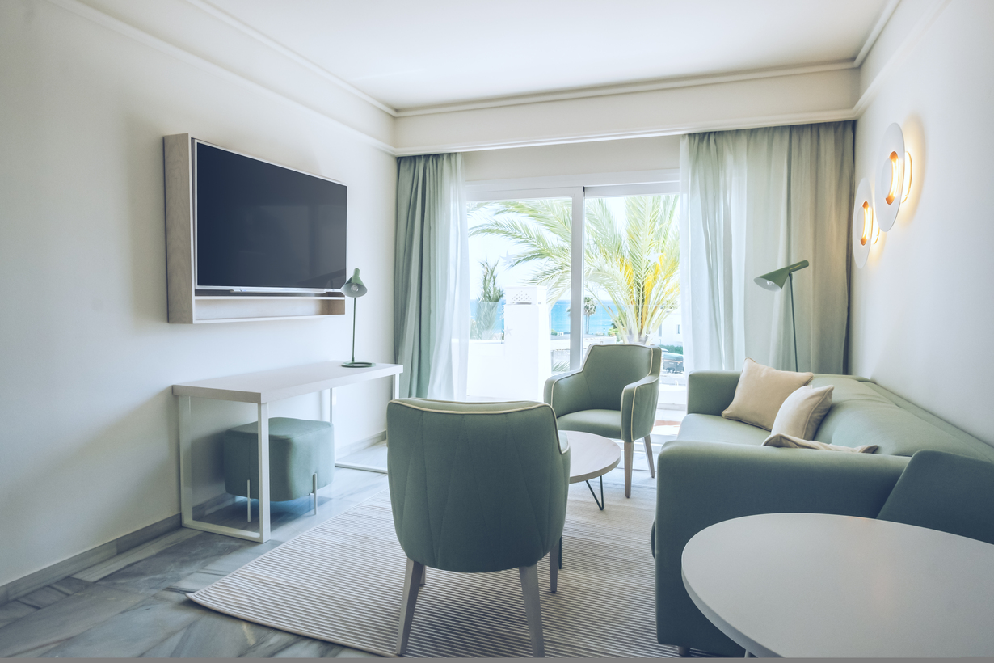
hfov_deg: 81.2
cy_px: 332
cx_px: 497
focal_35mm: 21
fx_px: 580
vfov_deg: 59.5
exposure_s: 1/25
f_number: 11
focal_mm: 13.8
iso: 320
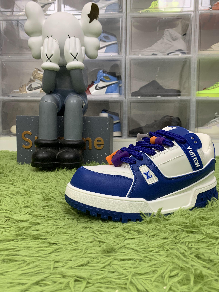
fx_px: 228
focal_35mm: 27
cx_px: 112
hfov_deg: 51.3
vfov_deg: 65.3
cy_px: 150
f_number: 1.8
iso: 100
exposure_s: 1/60
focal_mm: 4.25
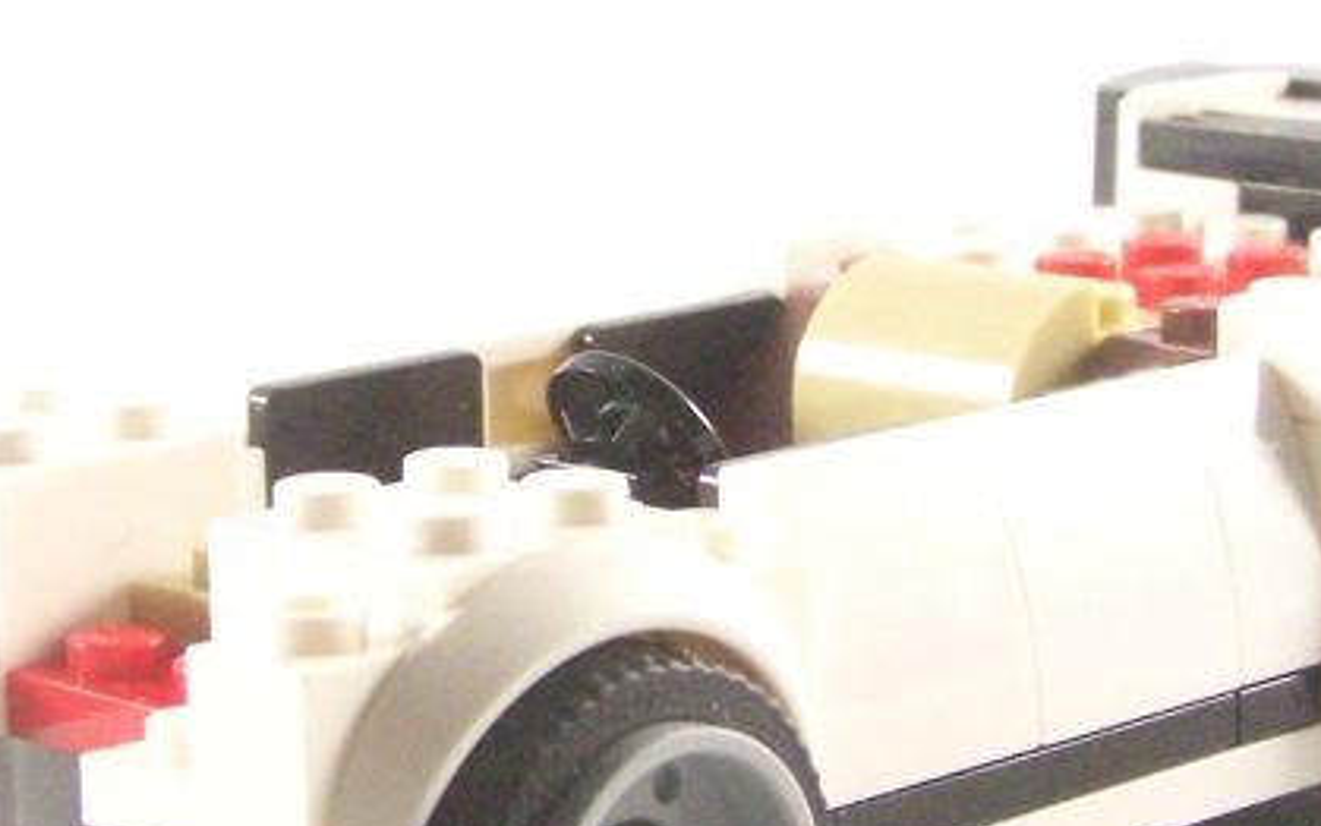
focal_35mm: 132
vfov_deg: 9.9
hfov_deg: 15.8
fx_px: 4753
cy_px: 416
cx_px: 649
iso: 400
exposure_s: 1/60
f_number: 4
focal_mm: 8.5
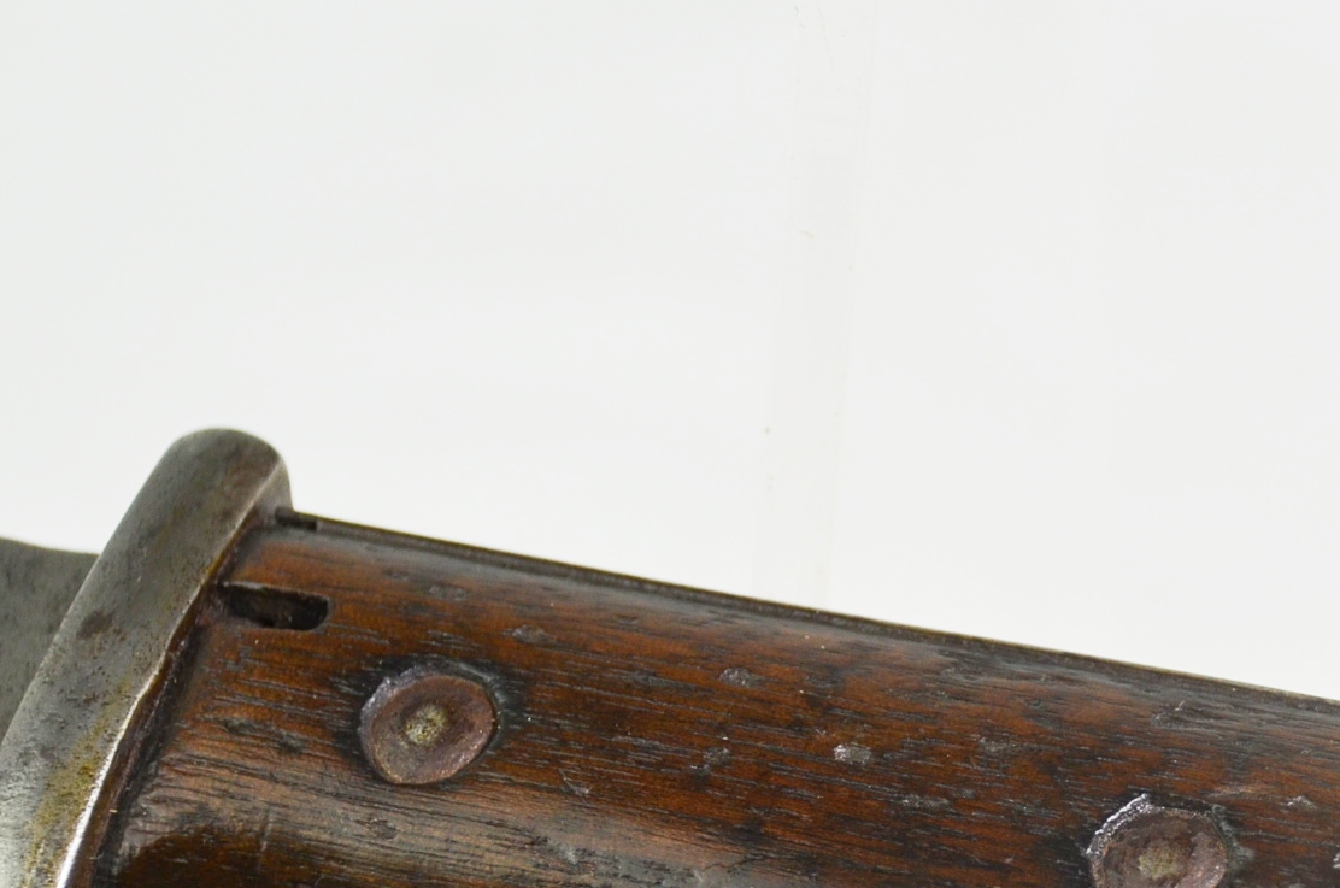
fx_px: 7653
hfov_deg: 10.0
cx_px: 1126
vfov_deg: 6.6
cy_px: 801
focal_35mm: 206
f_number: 5
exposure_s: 1/250
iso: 400
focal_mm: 62
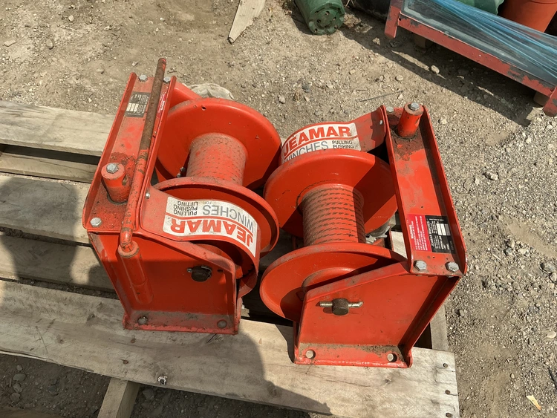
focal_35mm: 28
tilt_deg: -53.3
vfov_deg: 49.8
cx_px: 278
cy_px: 209
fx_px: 451
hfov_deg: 63.4
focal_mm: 3
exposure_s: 1/1786
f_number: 1.8
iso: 25
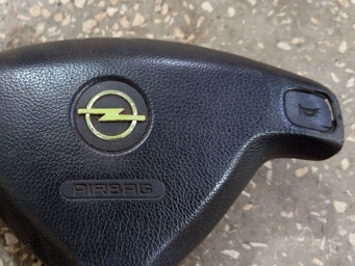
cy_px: 158
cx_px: 97
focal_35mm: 45
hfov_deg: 41.1
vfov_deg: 32.1
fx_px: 462
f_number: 1.7
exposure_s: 1/25
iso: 1213
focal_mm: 5.24
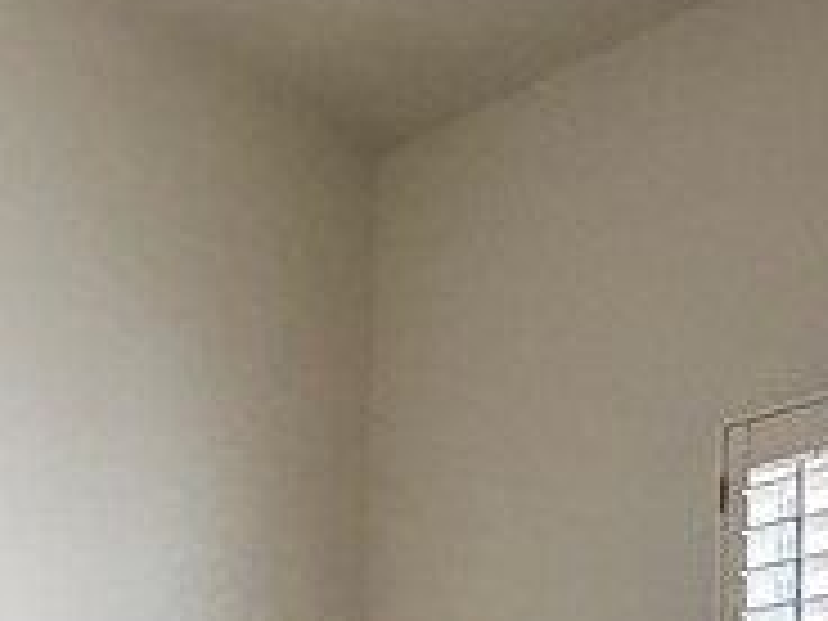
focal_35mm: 78
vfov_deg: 16.8
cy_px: 976
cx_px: 540
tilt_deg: +5.1
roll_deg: -1.3
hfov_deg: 24.9
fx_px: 1866
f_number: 2.2
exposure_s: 1/60
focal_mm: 2.22
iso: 640
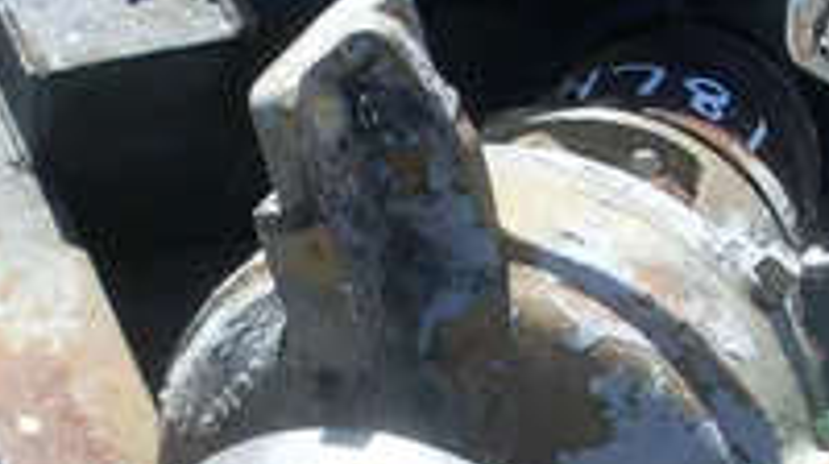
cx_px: 518
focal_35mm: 83
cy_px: 518
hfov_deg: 25.5
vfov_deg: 14.2
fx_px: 1823
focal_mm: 6.3
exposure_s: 1/180
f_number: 7.7
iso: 80
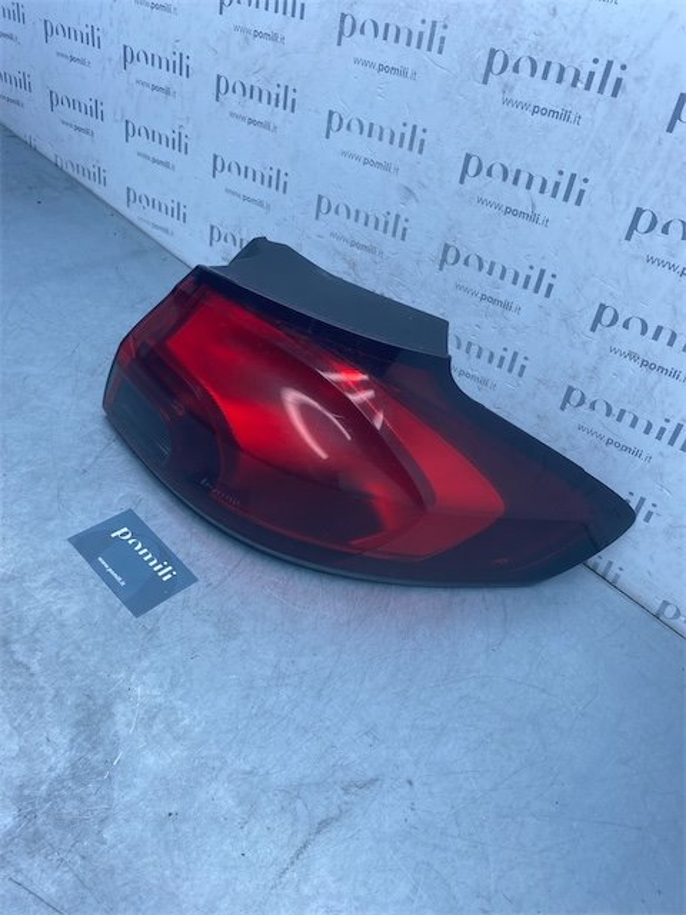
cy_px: 458
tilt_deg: -42.0
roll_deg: -22.6
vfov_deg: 67.3
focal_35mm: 26
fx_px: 687
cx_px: 343
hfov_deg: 53.1
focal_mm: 4.25
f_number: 1.8
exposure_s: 1/706
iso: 32
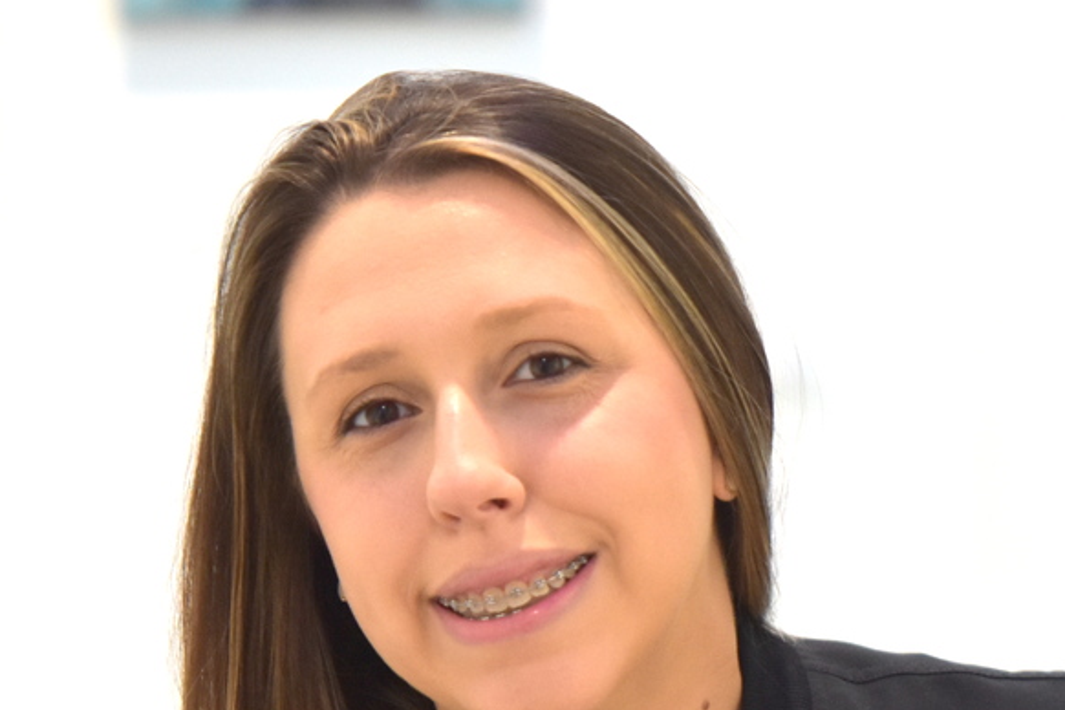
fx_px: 8167
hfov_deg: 7.5
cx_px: 428
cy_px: 606
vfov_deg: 5.0
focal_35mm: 276
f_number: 3.5
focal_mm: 85
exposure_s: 1/125
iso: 900
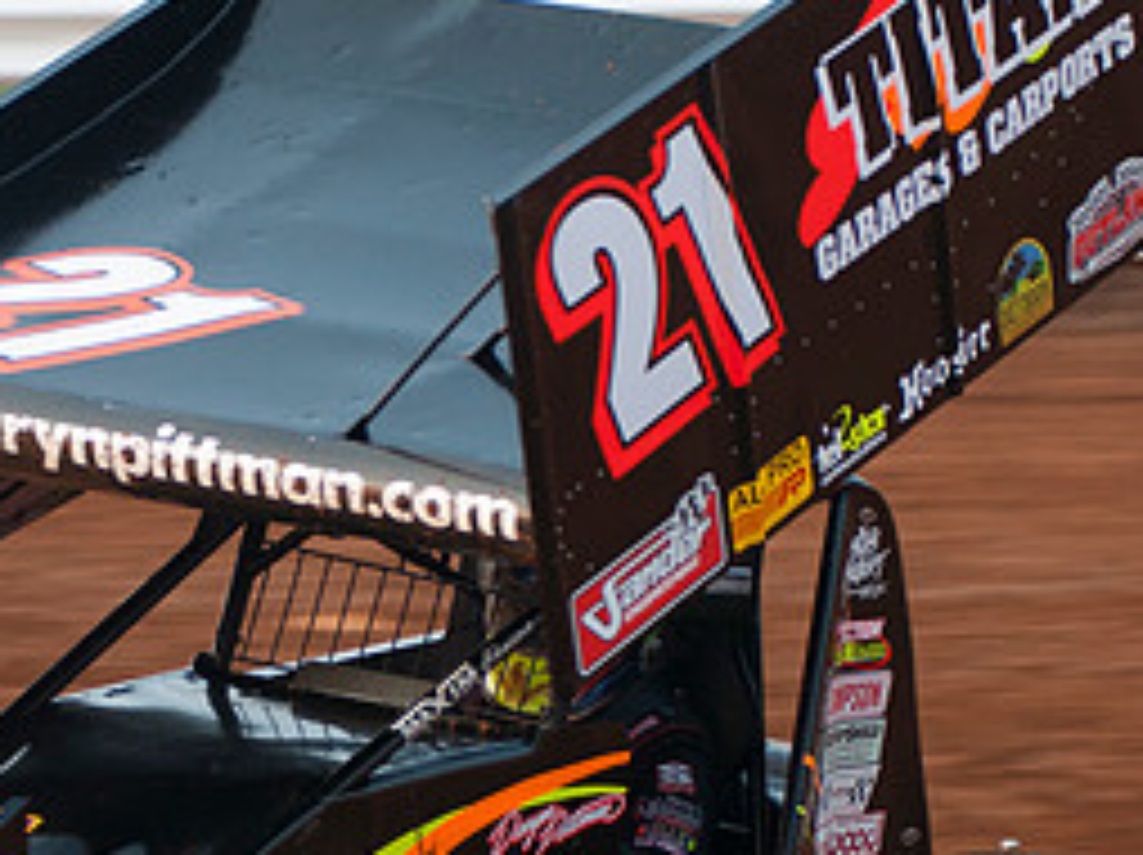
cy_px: 765
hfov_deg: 7.5
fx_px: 8709
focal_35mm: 264
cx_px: 184
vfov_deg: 5.6
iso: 250
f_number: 3.5
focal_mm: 80
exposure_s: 1/400
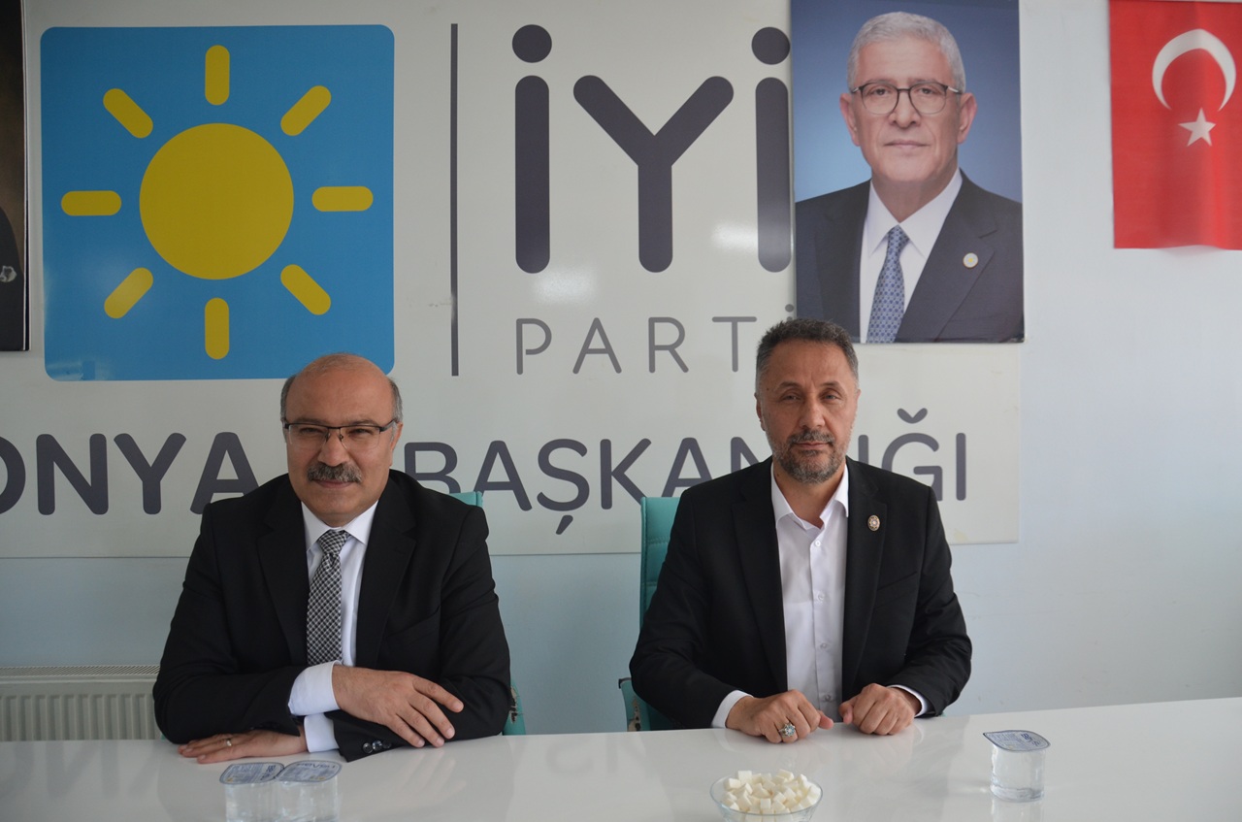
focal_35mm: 27
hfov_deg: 67.5
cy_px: 411
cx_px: 621
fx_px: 929
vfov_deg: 47.7
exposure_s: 1/60
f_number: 4
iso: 500
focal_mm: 18
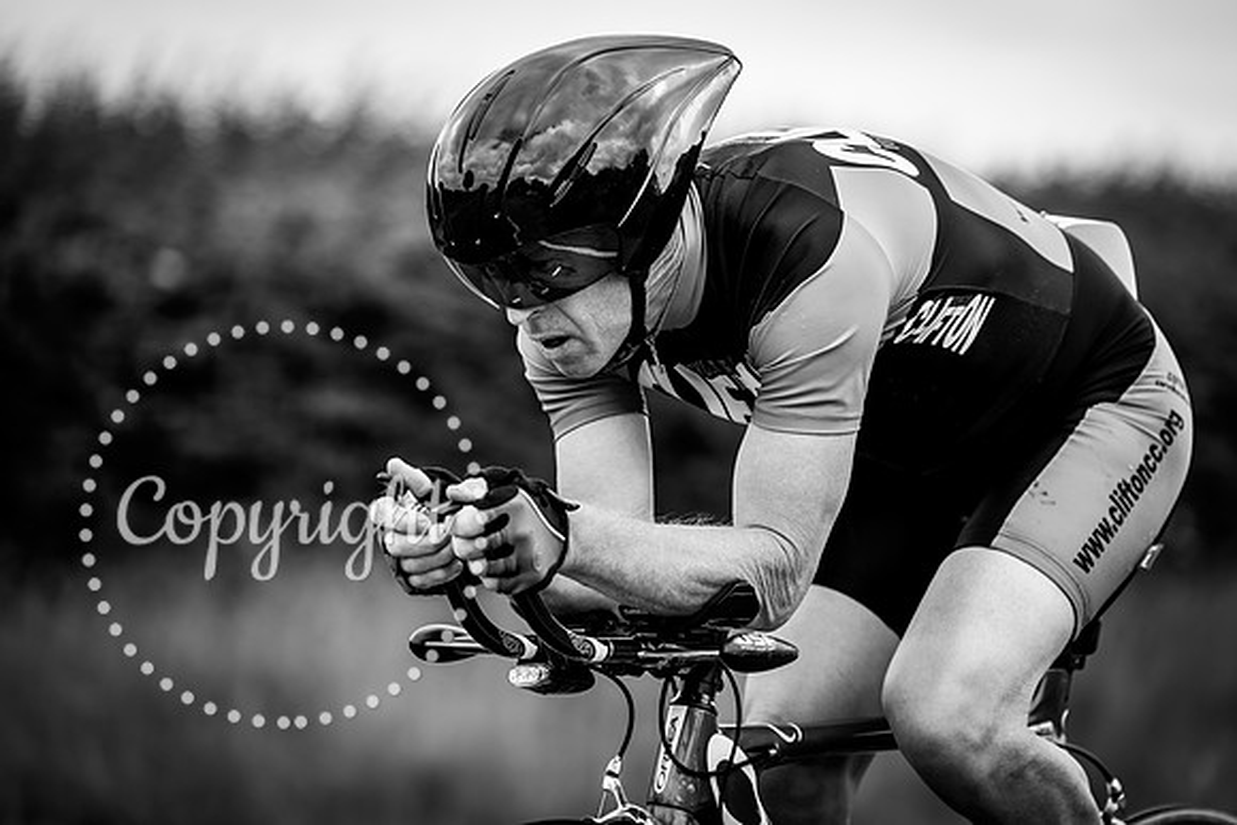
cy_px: 412
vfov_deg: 8.7
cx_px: 618
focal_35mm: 157
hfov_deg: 13.1
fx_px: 5396
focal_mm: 157
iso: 250
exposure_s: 1/1250
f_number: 3.2
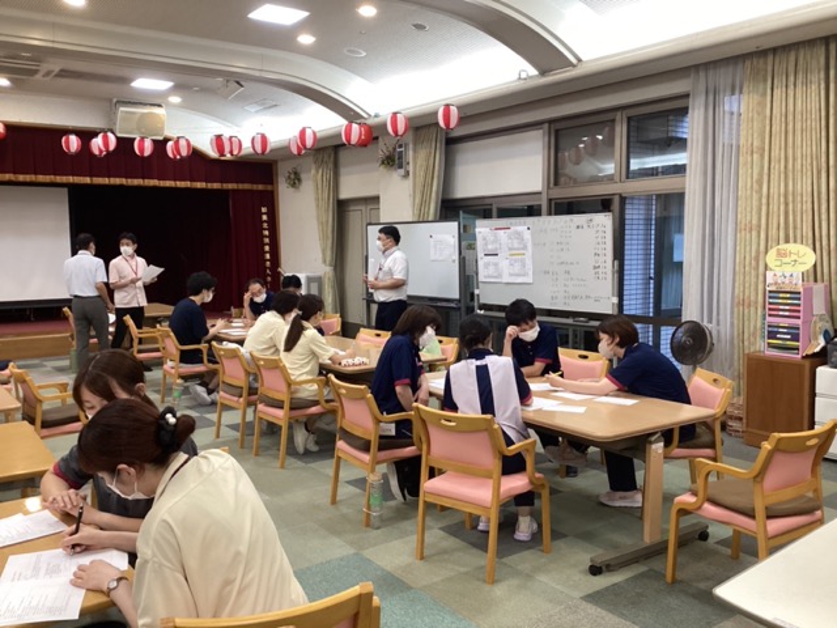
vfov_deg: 45.4
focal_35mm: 31
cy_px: 314
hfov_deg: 58.4
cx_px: 418
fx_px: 750
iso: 160
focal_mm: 3.3
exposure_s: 1/60
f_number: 2.4
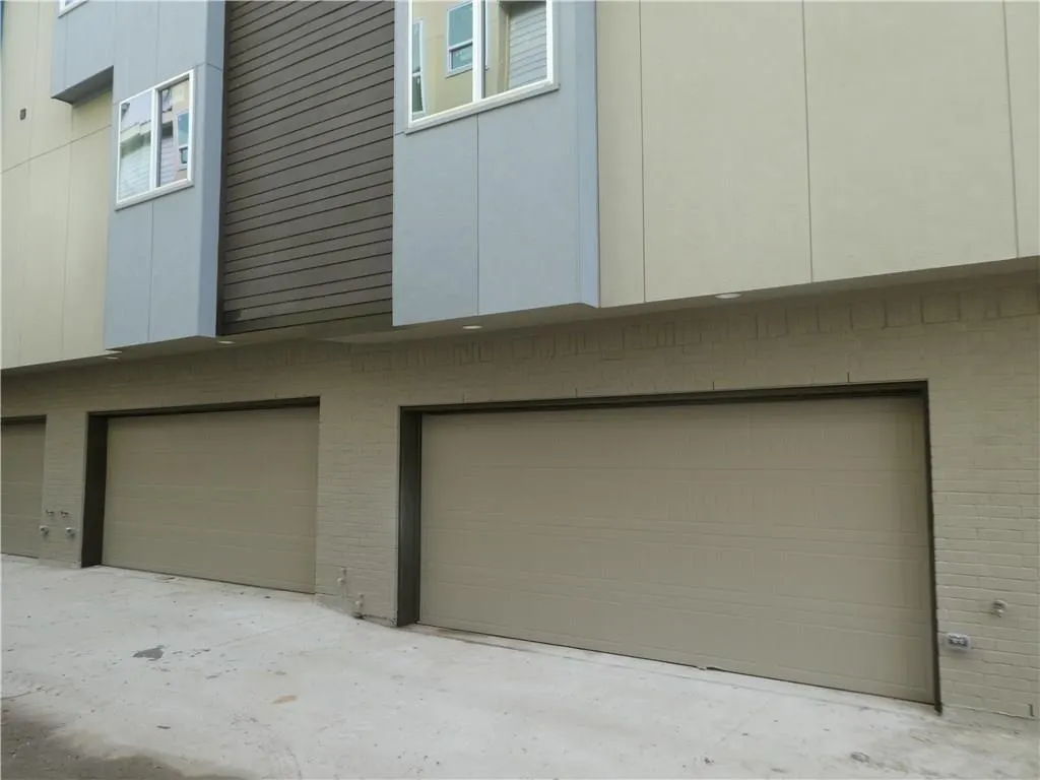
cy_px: 390
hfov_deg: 67.3
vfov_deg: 53.1
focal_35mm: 26
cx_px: 520
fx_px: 781
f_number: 3.4
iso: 80
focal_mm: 4.7
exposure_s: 1/160
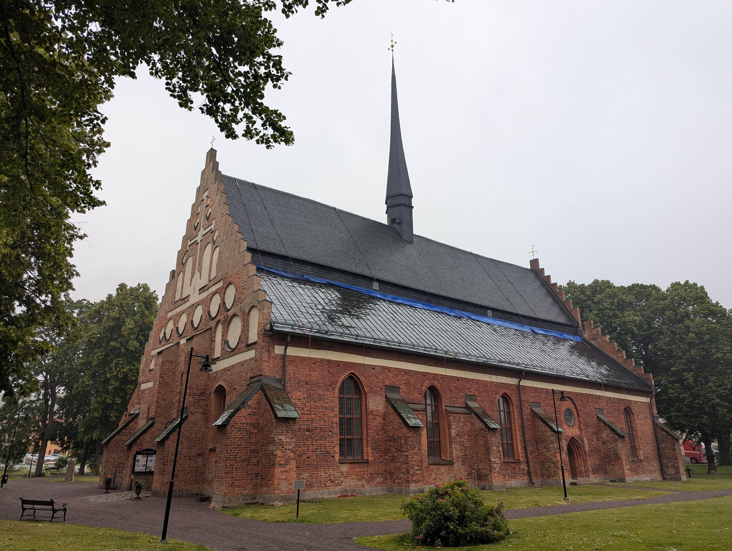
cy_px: 276
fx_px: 508
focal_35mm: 24
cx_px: 366
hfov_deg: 71.5
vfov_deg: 56.9
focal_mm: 6.81
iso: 48
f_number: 1.85
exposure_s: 1/358
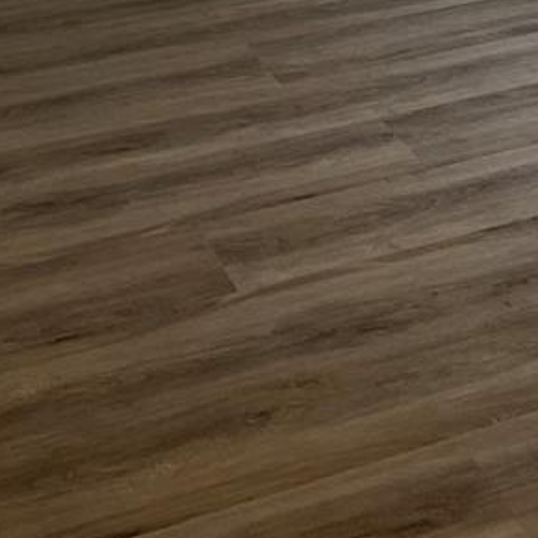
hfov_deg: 17.6
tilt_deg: -4.0
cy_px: -443
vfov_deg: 15.6
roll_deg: +0.8
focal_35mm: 95
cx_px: 620
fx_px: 1670
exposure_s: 1/60
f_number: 1.6
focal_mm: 4.2
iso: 64
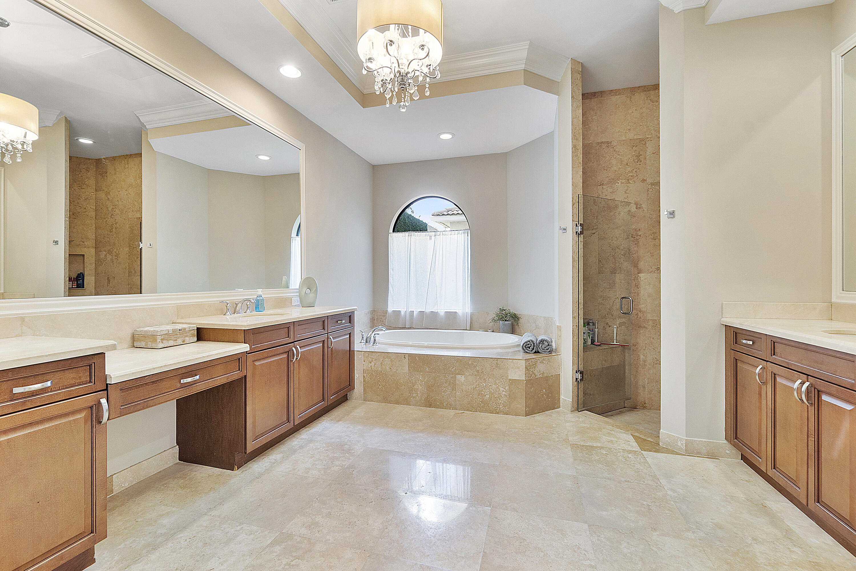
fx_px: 357
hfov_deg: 100.4
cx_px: 428
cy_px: 286
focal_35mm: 15
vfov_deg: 77.3
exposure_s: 1/4
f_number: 9
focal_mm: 10
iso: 250
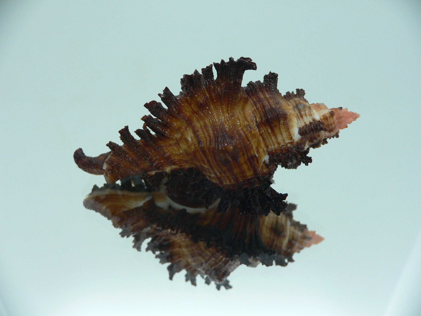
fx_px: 426
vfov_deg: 40.7
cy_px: 158
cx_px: 210
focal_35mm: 35
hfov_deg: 52.6
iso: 150
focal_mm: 4.6
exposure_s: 1/60
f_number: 2.8
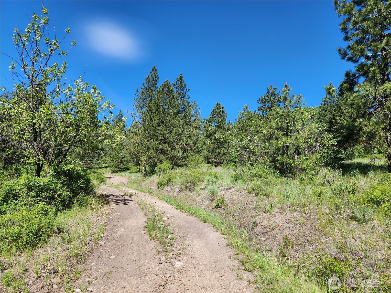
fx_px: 260
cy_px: 146
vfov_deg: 58.9
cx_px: 196
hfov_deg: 73.9
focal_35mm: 23
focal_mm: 5.4
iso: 20
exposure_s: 1/1148
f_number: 1.8
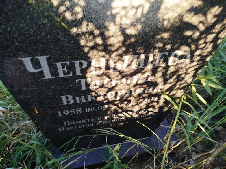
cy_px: 84
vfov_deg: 56.8
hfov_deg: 71.6
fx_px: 157
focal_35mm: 24
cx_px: 113
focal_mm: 5.31
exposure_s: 1/50
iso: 80
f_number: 1.7
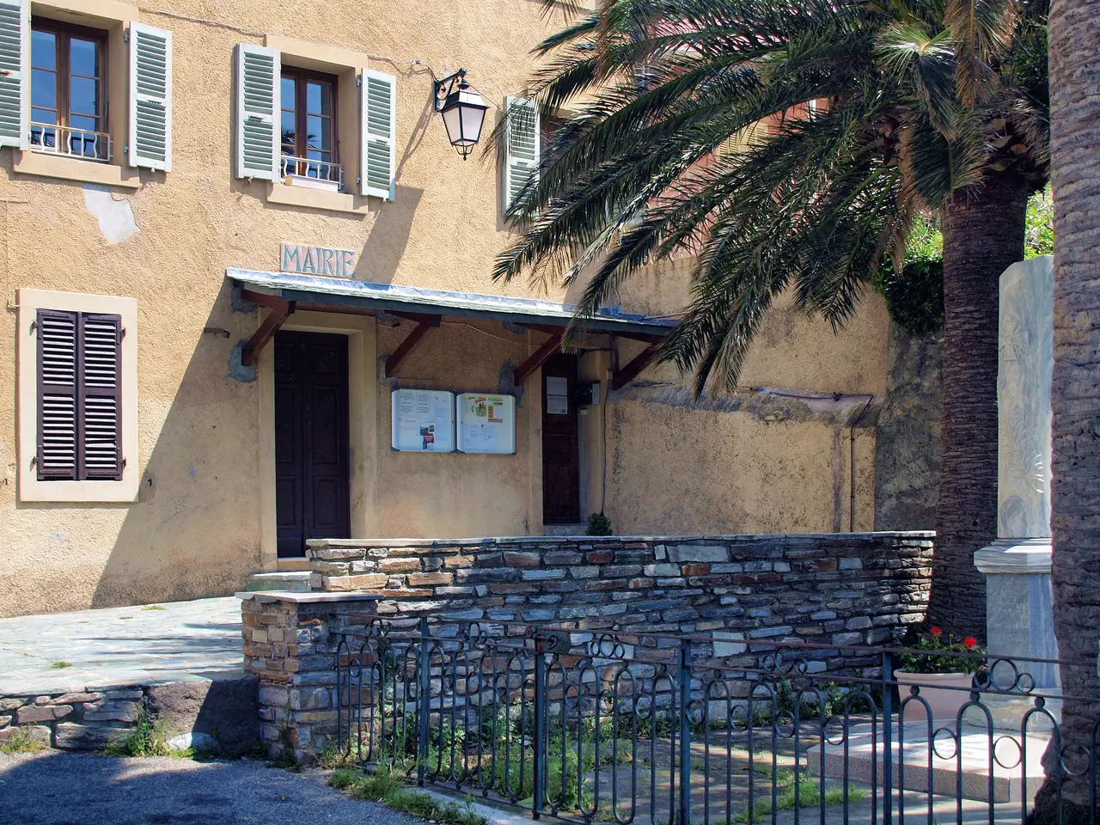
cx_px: 550
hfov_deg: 41.2
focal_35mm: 46
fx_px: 1462
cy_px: 412
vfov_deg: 31.5
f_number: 5
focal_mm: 23
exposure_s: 1/125
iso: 200
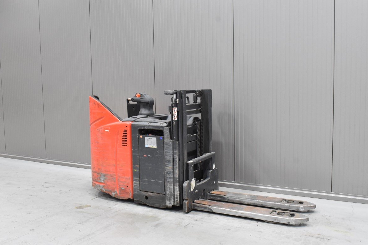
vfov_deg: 37.3
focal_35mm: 36
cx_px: 187
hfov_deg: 53.8
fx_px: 363
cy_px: 124
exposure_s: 1/15
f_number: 7.1
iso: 1600
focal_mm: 23
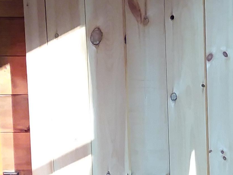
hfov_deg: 20.8
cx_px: 251
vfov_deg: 16.3
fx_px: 606
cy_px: 37
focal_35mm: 90
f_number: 1.9
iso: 125
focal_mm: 2.47
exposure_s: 1/30
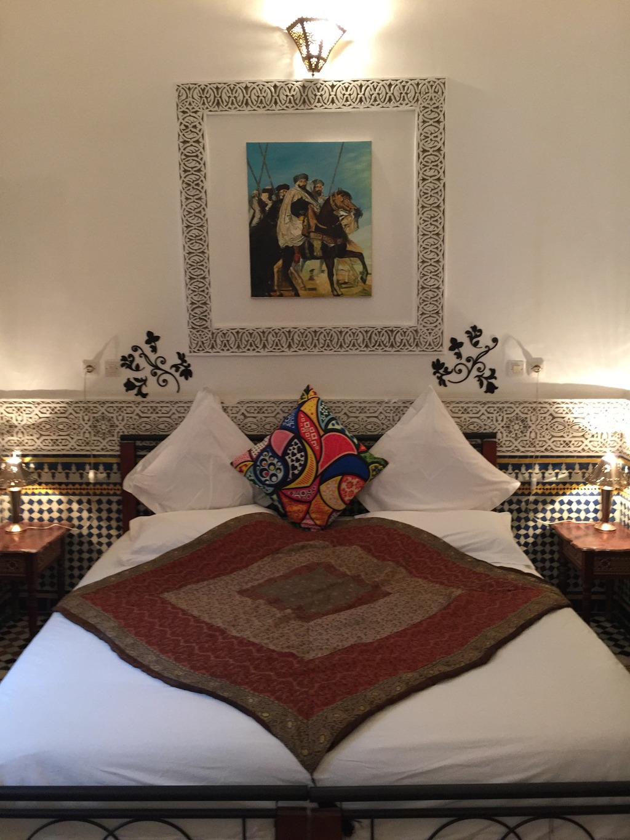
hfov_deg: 48.2
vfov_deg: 61.7
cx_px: 315
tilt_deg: -5.9
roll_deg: +0.6
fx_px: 704
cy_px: 420
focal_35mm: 29
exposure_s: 1/25
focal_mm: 4.15
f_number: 2.2
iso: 250
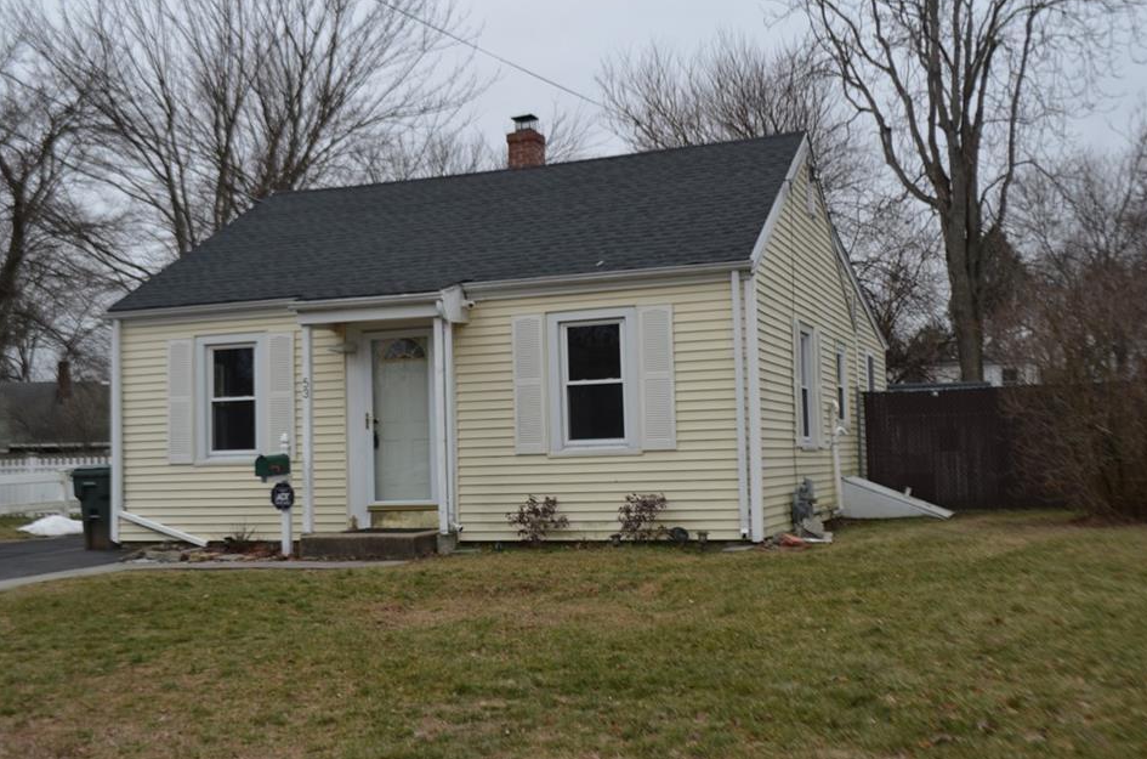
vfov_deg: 34.0
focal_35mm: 39
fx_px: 1239
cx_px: 540
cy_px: 381
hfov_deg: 49.6
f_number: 6.3
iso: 200
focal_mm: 24
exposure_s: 1/160
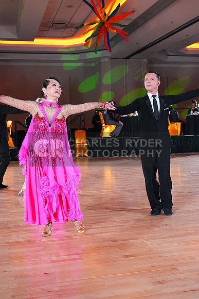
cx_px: 100
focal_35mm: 44
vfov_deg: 44.5
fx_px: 365
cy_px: 150
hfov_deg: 30.5
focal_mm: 44
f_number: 4.5
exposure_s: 1/400
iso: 5000
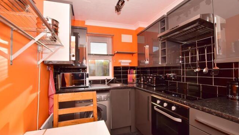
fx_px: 101
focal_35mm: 16
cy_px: 70
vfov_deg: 67.0
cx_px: 120
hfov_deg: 99.4
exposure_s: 1/200
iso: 400
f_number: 14
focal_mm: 10
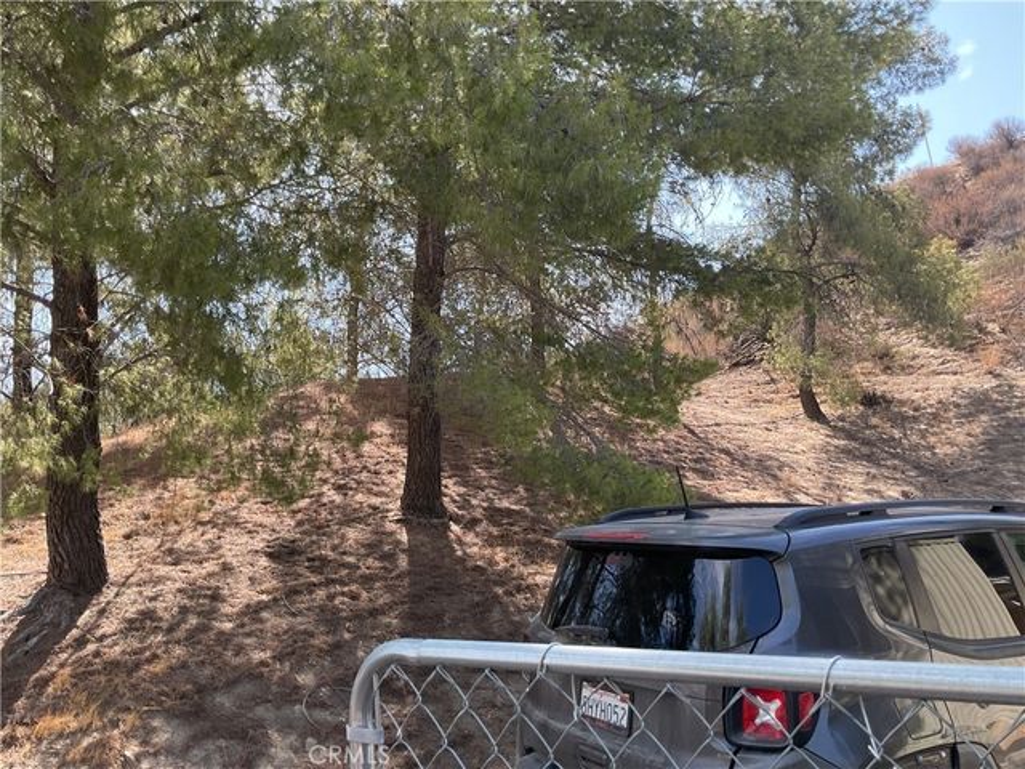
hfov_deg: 61.7
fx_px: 859
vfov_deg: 48.2
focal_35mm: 29
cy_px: 384
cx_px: 512
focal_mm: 3
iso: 16
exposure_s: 1/248
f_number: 1.8
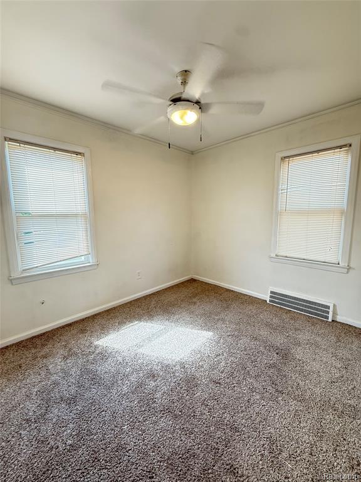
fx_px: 195
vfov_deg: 102.1
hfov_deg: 85.7
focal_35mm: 14
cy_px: 241
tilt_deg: -7.4
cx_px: 180
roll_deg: +0.2
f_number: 2.2
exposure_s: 1/120
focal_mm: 2.22
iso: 400
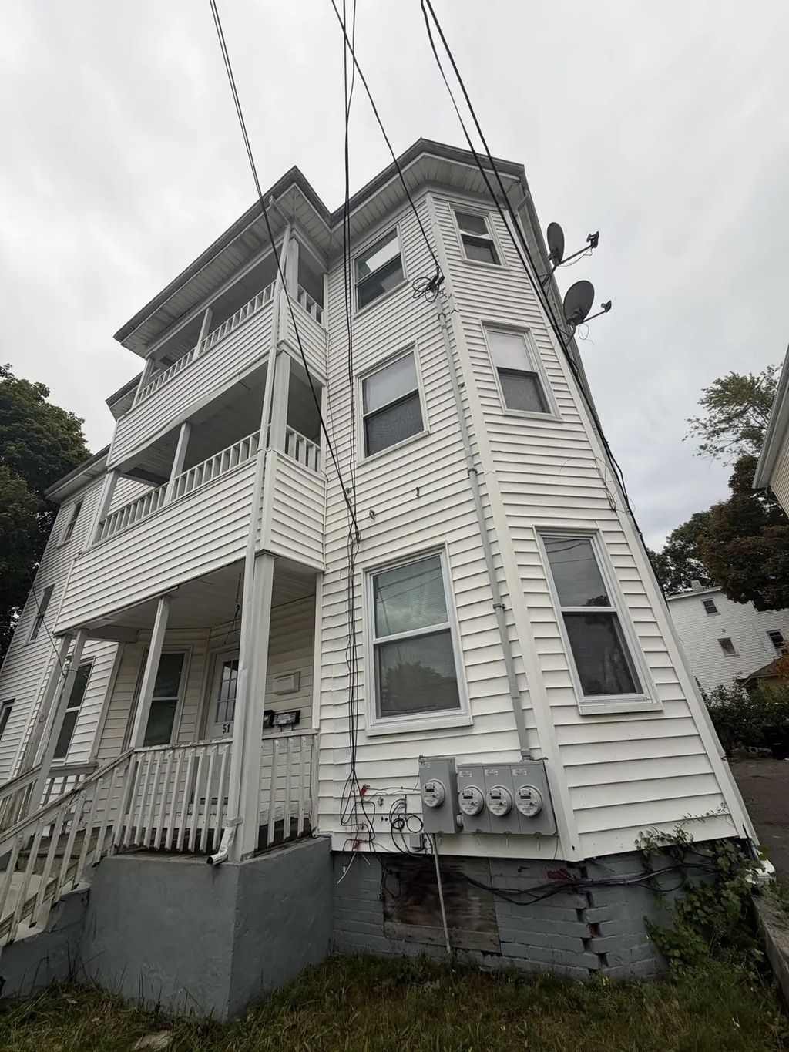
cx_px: 394
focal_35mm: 14
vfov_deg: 102.1
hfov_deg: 85.7
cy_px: 526
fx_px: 425
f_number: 2.2
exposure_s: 1/171
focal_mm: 2.22
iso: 40
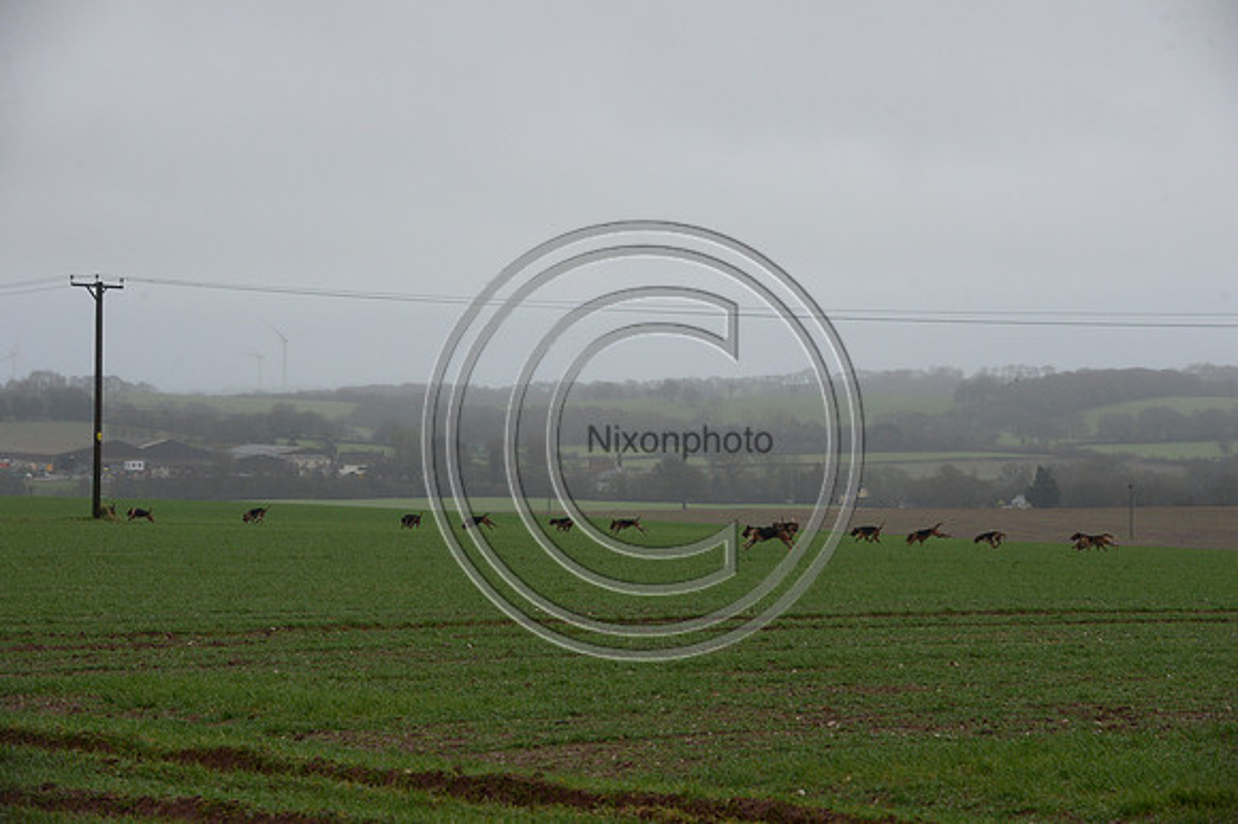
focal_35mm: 102
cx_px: 619
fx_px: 3506
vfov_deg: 13.4
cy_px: 412
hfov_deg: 20.0
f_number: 7.1
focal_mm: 102
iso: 1600
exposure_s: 1/800
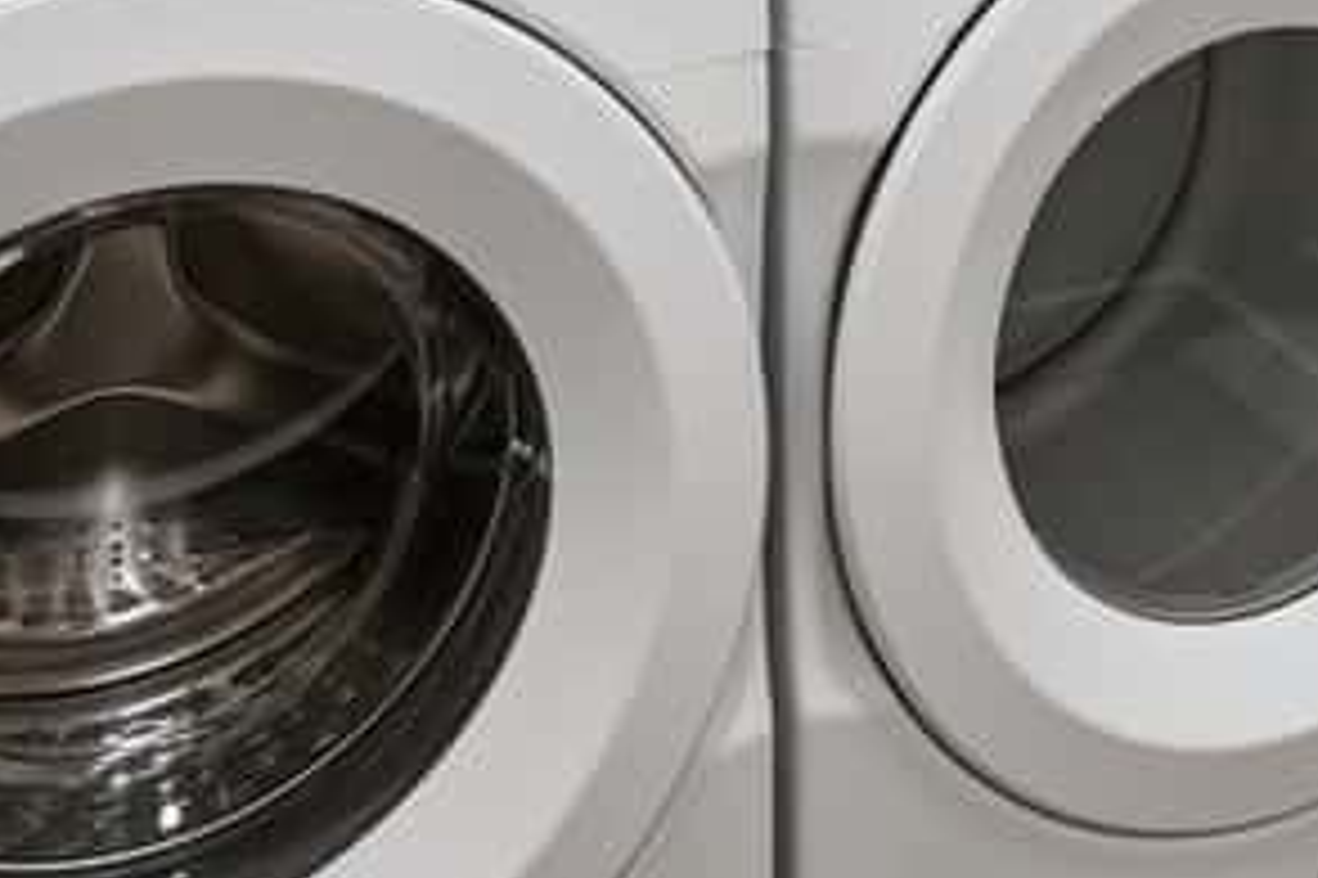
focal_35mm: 56
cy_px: -502
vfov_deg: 20.2
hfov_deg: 32.8
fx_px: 2049
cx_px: 1318
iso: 400
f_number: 8
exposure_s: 1/13
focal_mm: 16
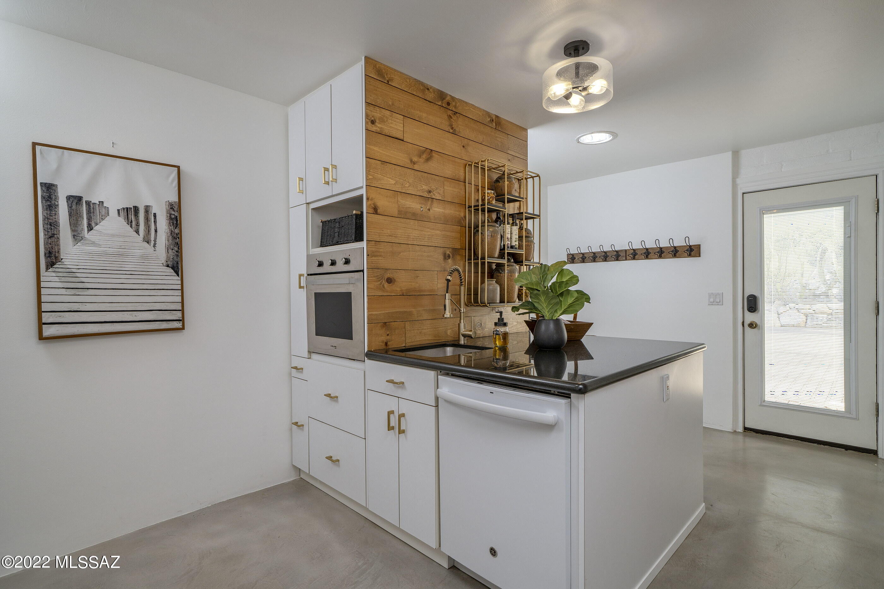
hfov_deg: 93.3
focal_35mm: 17
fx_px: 417
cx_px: 442
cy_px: 294
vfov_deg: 70.4
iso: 200
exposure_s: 1/15
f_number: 8
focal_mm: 17
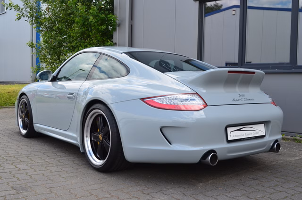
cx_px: 151
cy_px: 100
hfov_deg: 46.5
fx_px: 352
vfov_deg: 31.8
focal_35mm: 42
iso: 220
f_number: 10
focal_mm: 28
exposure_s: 1/60
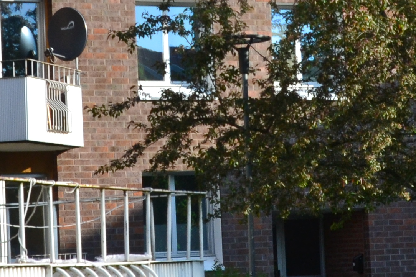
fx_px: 1768
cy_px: 71
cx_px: 205
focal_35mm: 153
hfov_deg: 13.4
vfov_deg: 9.0
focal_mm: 24
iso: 400
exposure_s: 1/250
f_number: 10
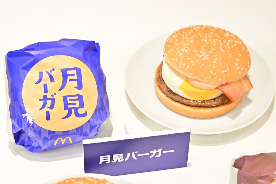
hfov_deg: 22.6
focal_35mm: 90
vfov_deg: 15.2
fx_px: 690
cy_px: 92
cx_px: 138
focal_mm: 60
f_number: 10
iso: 4000
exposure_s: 1/200
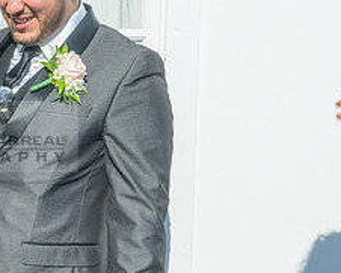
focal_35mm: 77
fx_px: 777
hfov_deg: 23.0
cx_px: -50
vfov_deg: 19.9
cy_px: 136
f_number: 18
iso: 250
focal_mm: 32
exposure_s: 1/200
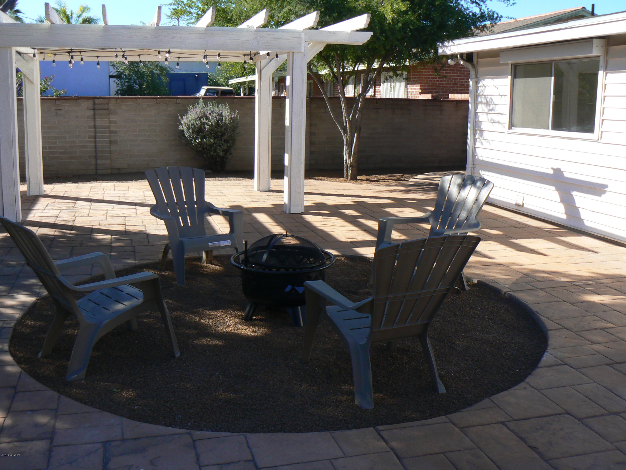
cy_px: 235
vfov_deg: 39.7
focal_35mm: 36
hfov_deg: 51.4
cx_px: 313
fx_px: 651
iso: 80
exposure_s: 1/320
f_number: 5.6
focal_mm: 6
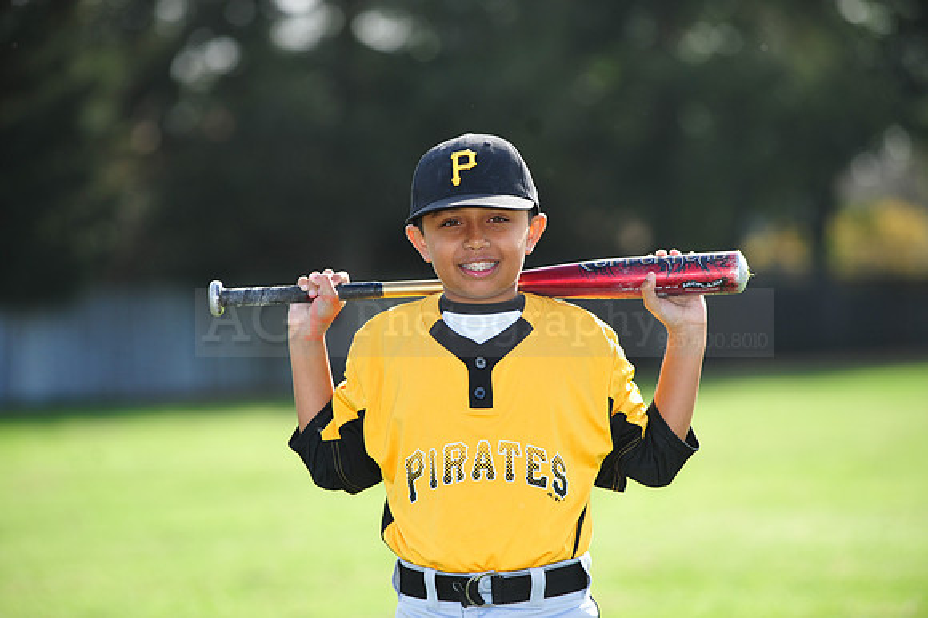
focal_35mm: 185
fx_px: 4766
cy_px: 309
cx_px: 464
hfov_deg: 11.1
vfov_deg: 7.4
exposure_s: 1/1000
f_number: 4.5
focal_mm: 185
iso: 400
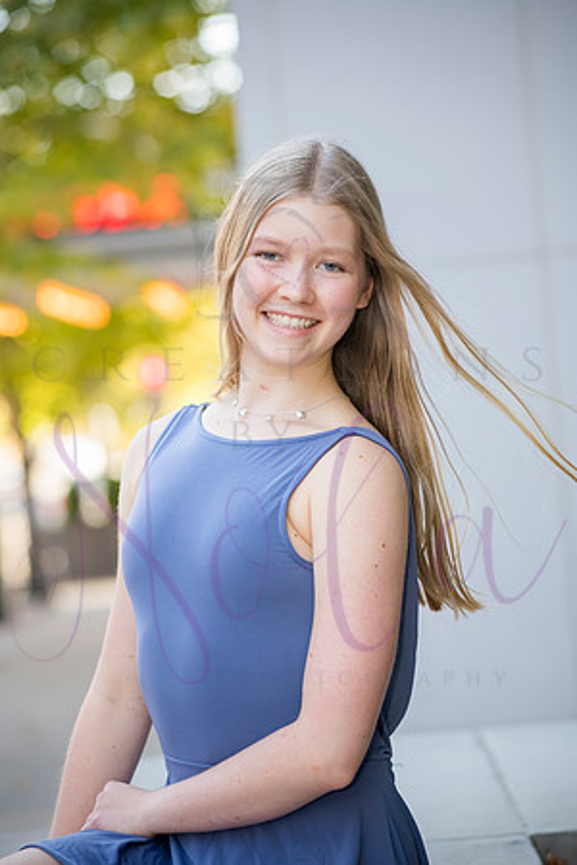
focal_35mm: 120
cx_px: 288
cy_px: 432
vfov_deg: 17.1
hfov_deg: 11.4
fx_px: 2885
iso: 800
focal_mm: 120
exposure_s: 1/400
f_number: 4.5
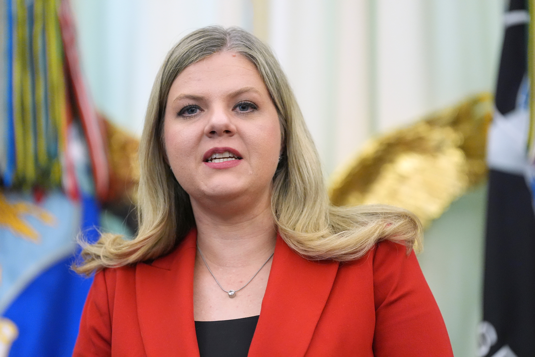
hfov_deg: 10.3
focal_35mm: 200
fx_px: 2972
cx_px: 268
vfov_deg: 6.9
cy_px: 178
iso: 5000
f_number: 3.2
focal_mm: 200
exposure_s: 1/320
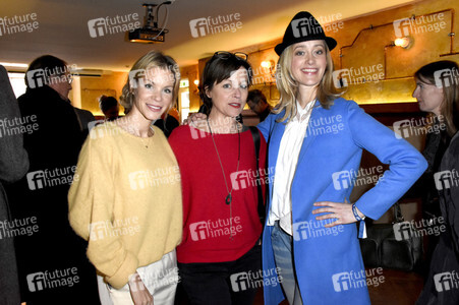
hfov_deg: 57.3
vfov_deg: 39.9
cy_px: 152
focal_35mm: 33
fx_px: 420
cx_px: 230
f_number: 6.3
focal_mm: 22
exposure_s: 1/60
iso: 2500
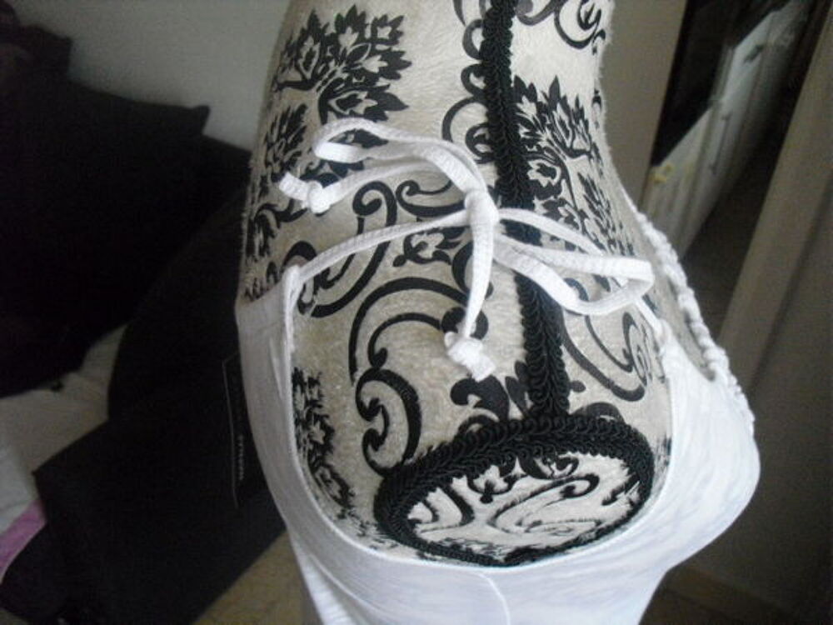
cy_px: 312
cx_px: 416
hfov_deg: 51.4
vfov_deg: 39.7
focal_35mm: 36
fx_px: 866
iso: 800
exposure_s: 1/50
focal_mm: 6.3
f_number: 3.1
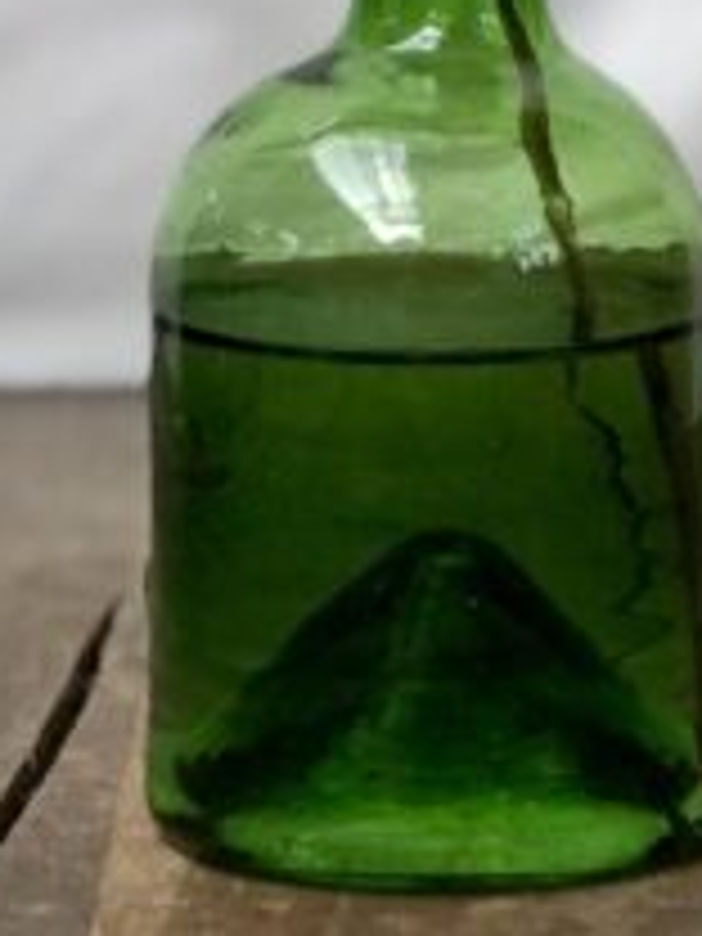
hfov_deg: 6.8
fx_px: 5922
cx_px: 387
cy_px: -459
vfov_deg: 8.8
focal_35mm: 219
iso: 20
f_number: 2.8
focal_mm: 6.6
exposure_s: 1/40
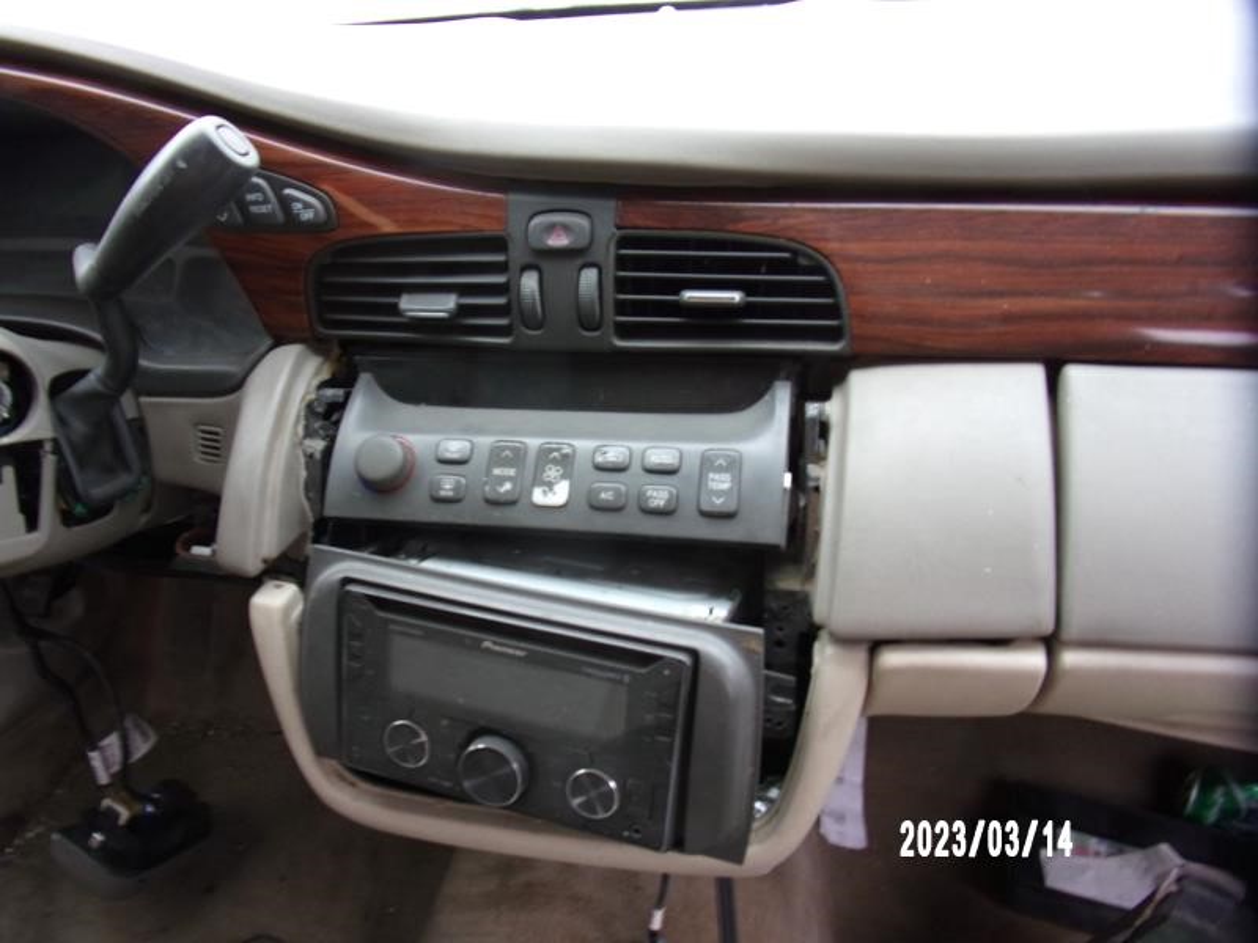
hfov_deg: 71.6
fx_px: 872
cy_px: 472
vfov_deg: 56.8
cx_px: 629
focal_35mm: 24
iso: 121
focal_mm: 4.3
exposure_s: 1/34
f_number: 3.3
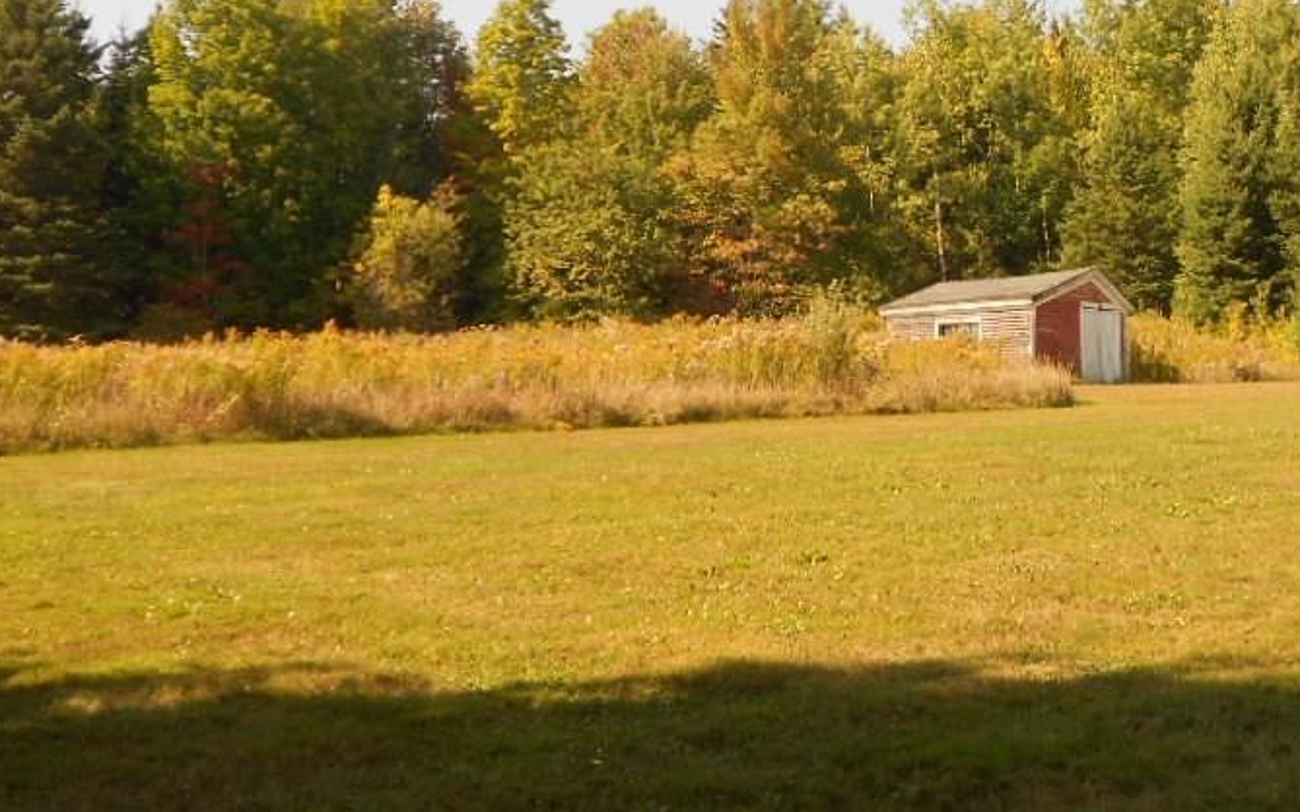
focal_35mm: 60
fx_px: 2126
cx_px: 983
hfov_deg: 33.3
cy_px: 301
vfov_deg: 21.6
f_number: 3.9
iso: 80
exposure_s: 1/320
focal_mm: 6.7
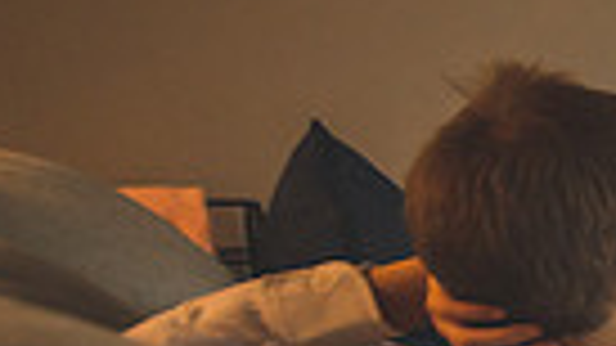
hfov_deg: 19.1
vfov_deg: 18.7
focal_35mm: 62
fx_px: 1013
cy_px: 380
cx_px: 1241
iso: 2000
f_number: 2.8
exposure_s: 1/250
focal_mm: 14
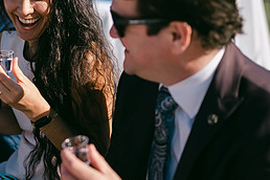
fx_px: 622
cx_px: 43
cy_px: 37
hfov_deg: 24.0
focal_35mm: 83
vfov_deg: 16.3
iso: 64
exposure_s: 1/10000
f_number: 1.4
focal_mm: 35
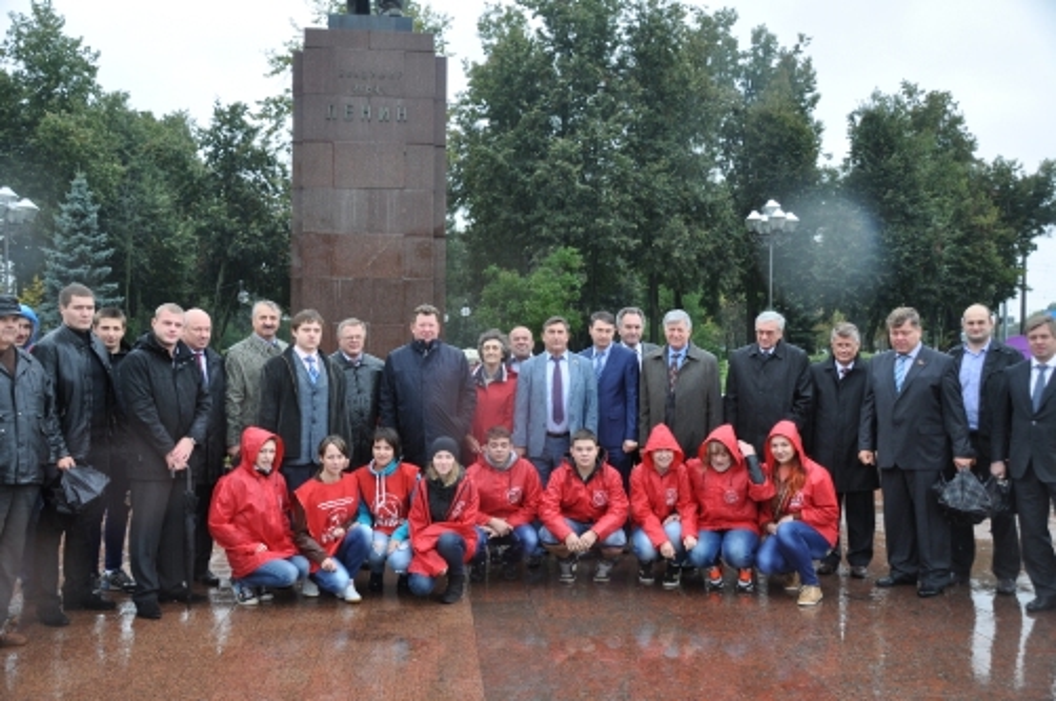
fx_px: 966
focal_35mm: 33
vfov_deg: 39.8
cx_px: 528
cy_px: 350
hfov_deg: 57.3
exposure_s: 1/40
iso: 200
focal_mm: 22
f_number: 6.3
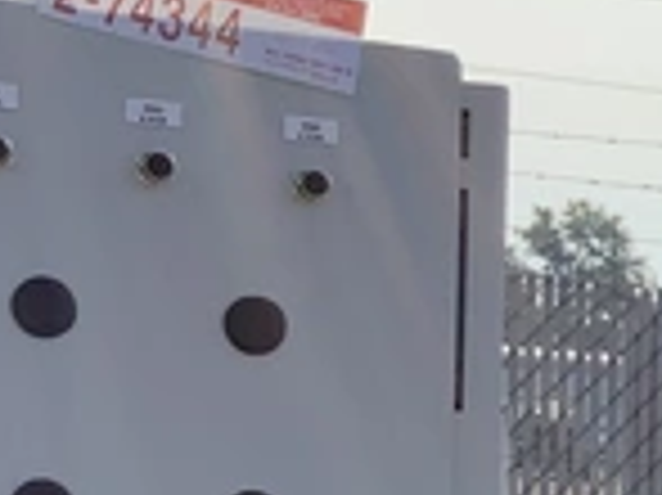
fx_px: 3019
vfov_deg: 9.0
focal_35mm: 158
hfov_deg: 11.1
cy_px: 880
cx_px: 1410
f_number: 2.4
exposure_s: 1/1359
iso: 25
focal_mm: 3.3
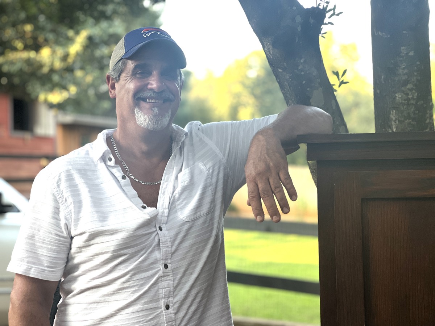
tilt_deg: +2.5
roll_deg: +1.4
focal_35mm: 77
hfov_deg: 25.3
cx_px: 218
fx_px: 968
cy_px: 163
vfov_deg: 19.1
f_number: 2.8
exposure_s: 1/121
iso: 160
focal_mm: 9
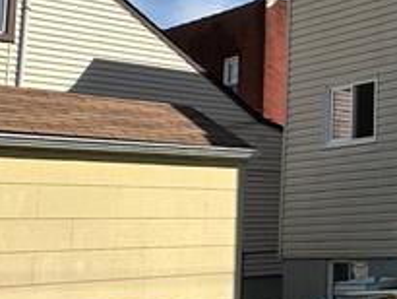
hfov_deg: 20.5
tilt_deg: +7.9
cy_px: 124
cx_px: 697
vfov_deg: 21.0
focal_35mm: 70
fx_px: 803
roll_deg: +3.1
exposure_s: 1/3509
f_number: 2.2
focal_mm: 2.22
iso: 40
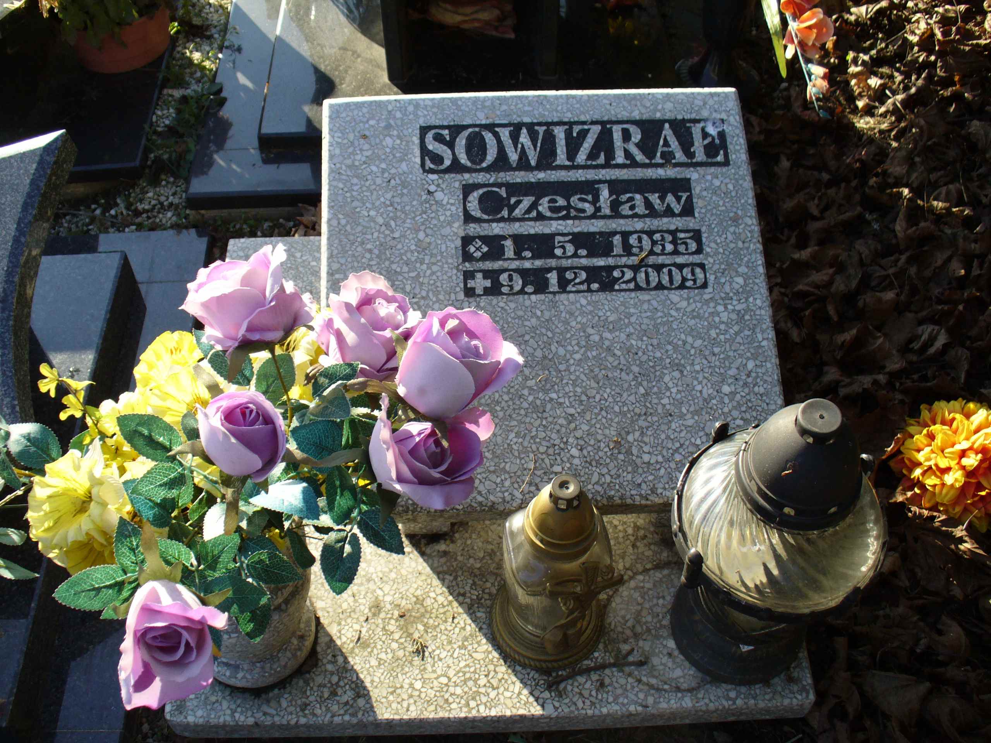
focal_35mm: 37
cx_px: 496
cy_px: 372
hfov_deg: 50.1
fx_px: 1059
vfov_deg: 38.7
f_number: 2.8
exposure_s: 1/320
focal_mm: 6.1
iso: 80
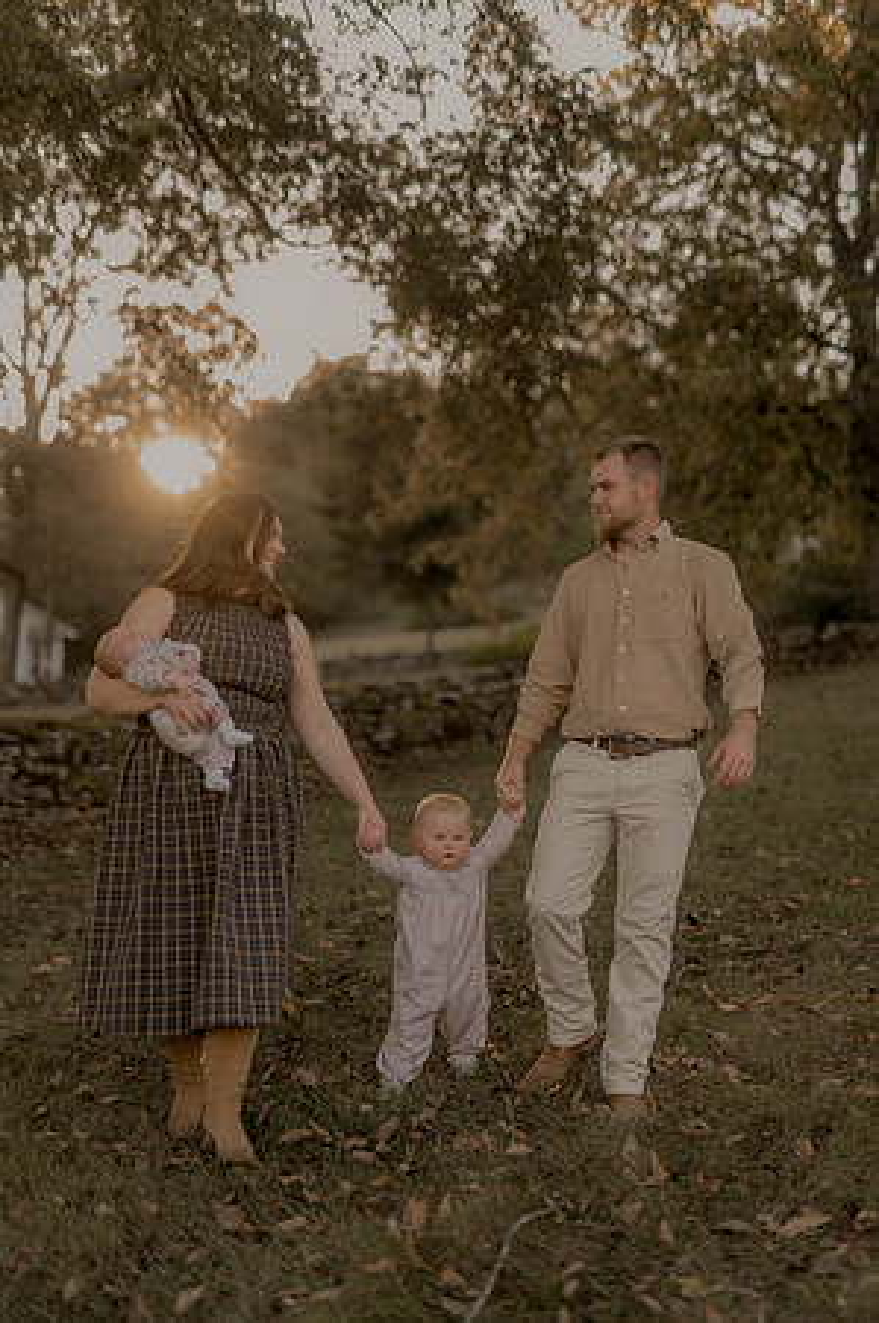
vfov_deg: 39.6
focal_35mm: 50
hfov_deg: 26.9
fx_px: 1835
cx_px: 440
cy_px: 662
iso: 160
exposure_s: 1/400
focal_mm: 50
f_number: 1.8
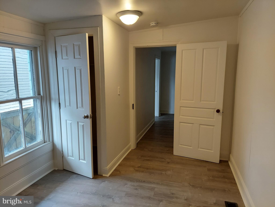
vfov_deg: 56.8
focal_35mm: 24
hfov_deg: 71.6
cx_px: 138
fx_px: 191
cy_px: 104
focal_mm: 5.23
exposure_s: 1/30
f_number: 1.8
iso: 320
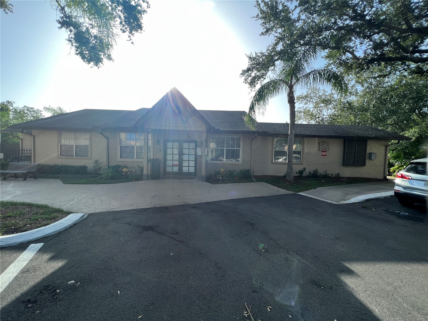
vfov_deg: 89.9
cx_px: 214
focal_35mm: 13
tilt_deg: -1.7
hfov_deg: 106.2
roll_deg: -1.4
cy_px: 160
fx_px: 161
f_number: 1.8
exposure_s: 1/442
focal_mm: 1.57
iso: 32
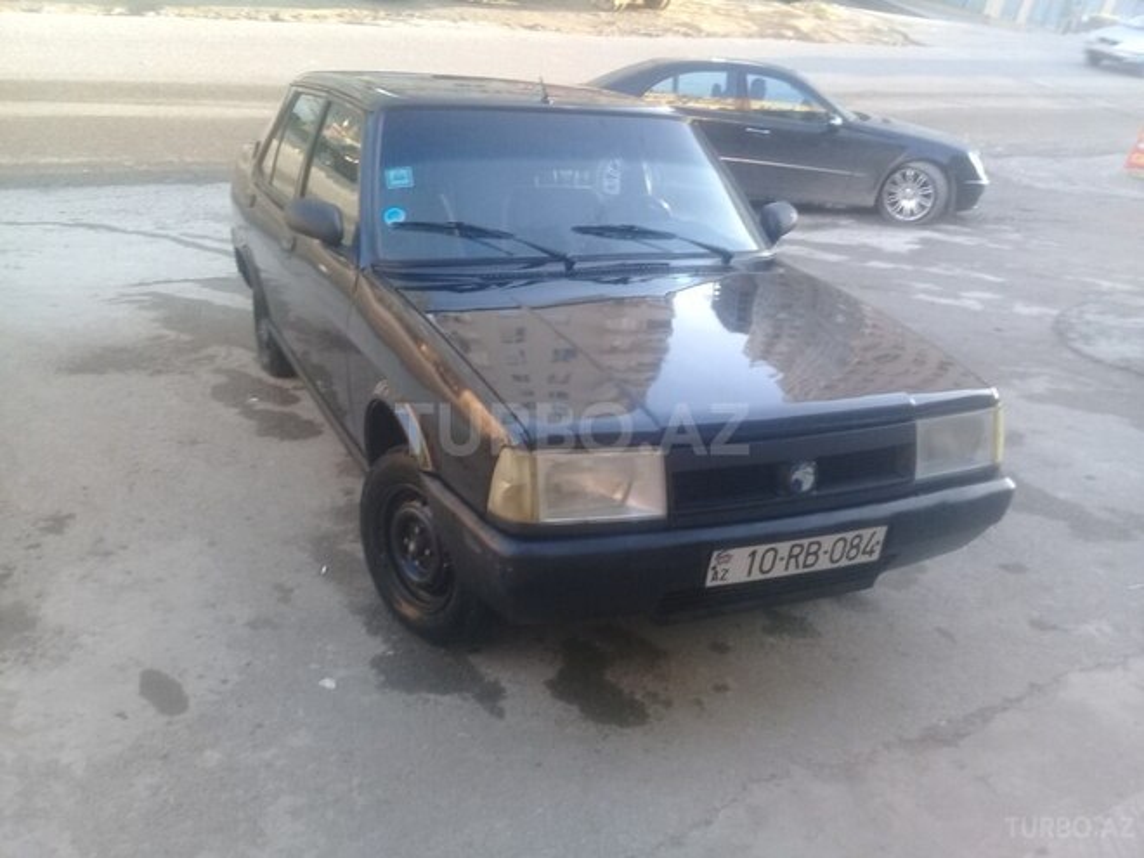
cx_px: 572
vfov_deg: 45.4
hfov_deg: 58.4
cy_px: 429
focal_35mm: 31
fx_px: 1024
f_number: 2.2
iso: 64
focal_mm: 3.3
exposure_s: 1/50
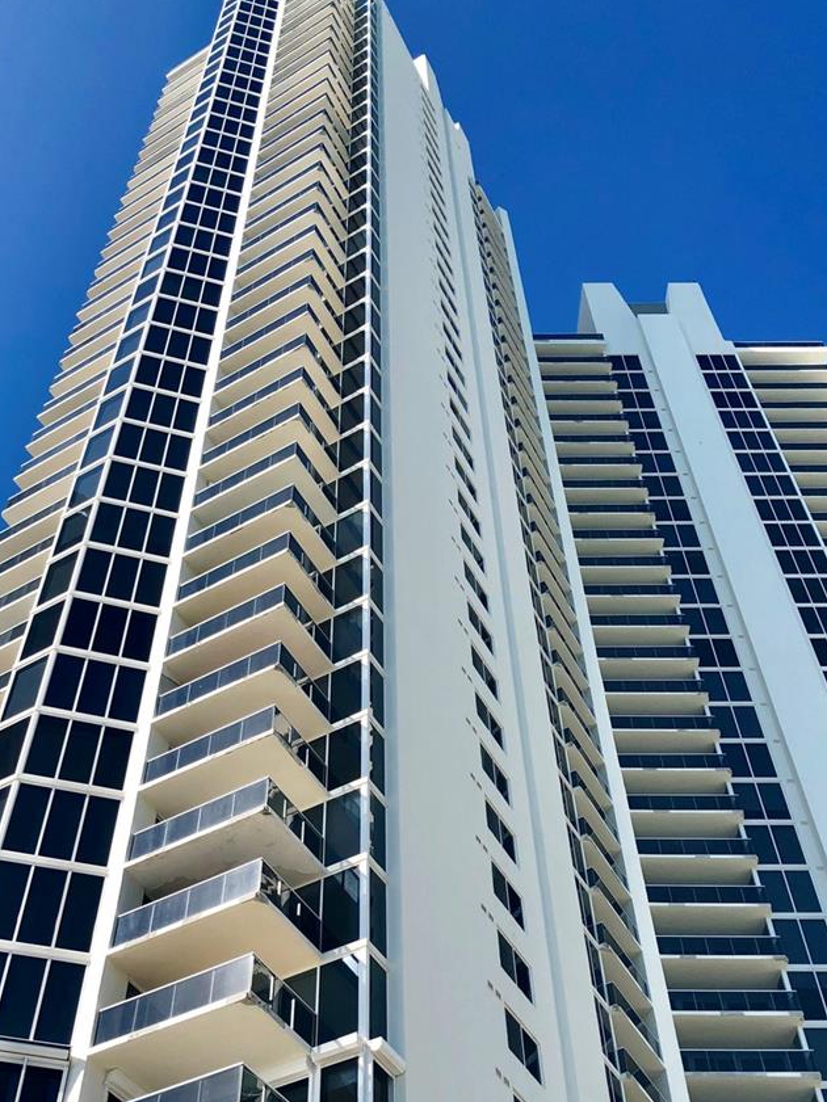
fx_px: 1274
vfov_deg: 45.9
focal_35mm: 40
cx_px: 370
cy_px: 760
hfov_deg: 35.9
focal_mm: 4
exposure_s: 1/2024
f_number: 1.8
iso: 20
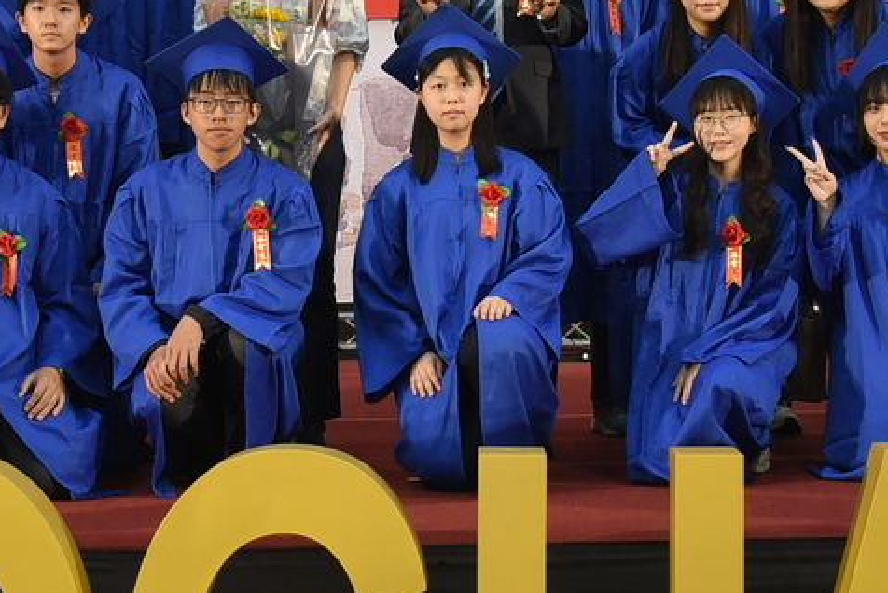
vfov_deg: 14.2
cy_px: 114
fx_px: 2369
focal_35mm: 96
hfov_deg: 21.2
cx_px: 402
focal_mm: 28
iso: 1600
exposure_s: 1/100
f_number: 5.6
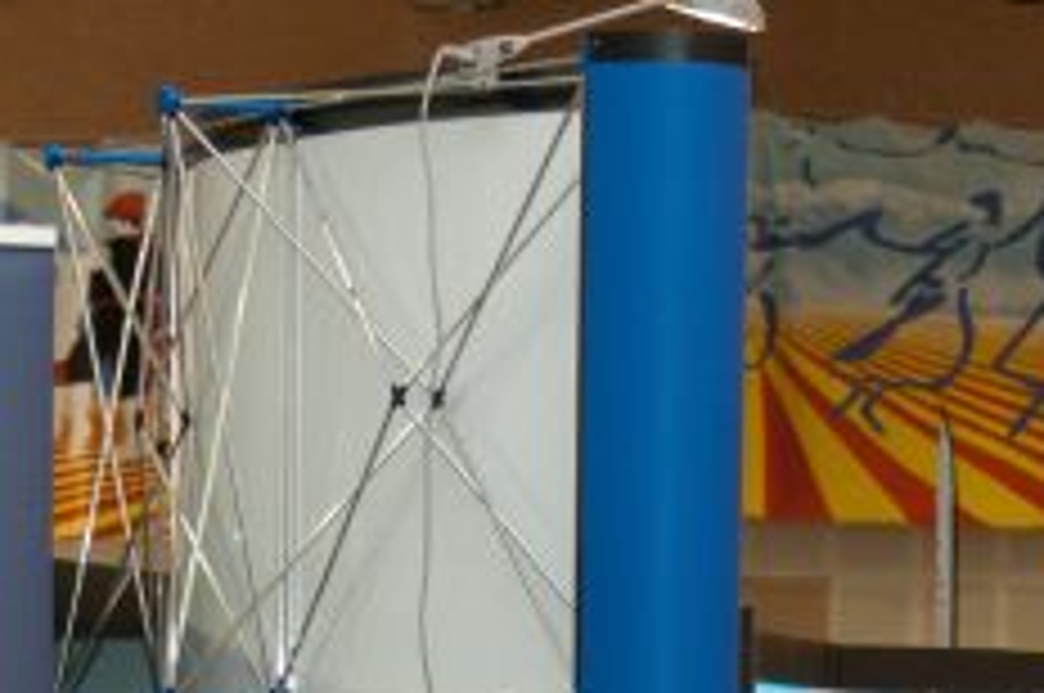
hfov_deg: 10.0
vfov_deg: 6.5
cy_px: 1386
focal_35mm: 205
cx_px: 738
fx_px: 5943
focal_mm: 31
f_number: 3.5
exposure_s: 1/90
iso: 800
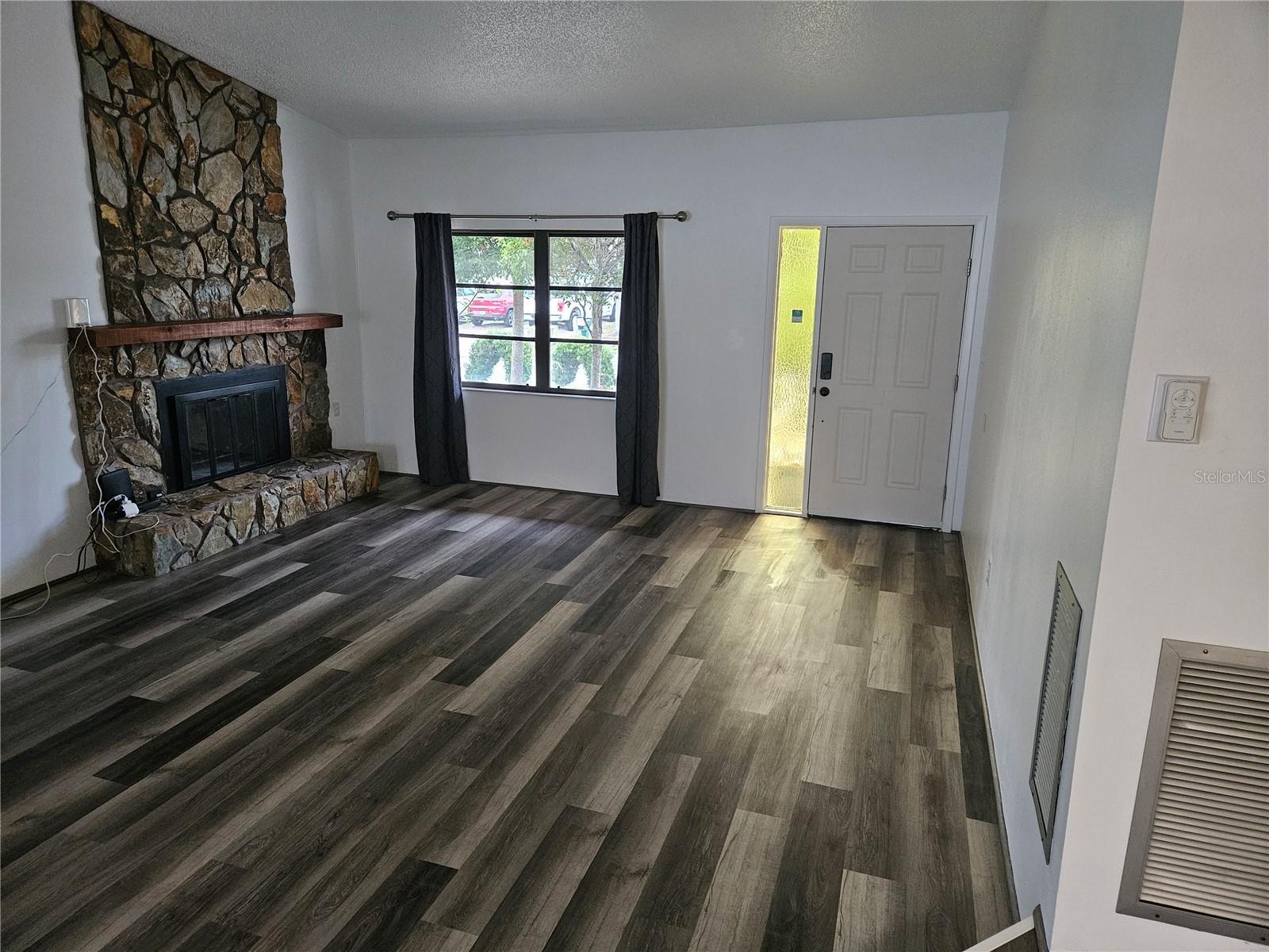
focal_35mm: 23
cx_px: 634
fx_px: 843
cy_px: 476
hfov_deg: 73.9
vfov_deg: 58.9
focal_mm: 5.4
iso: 640
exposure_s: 1/60
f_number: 1.8
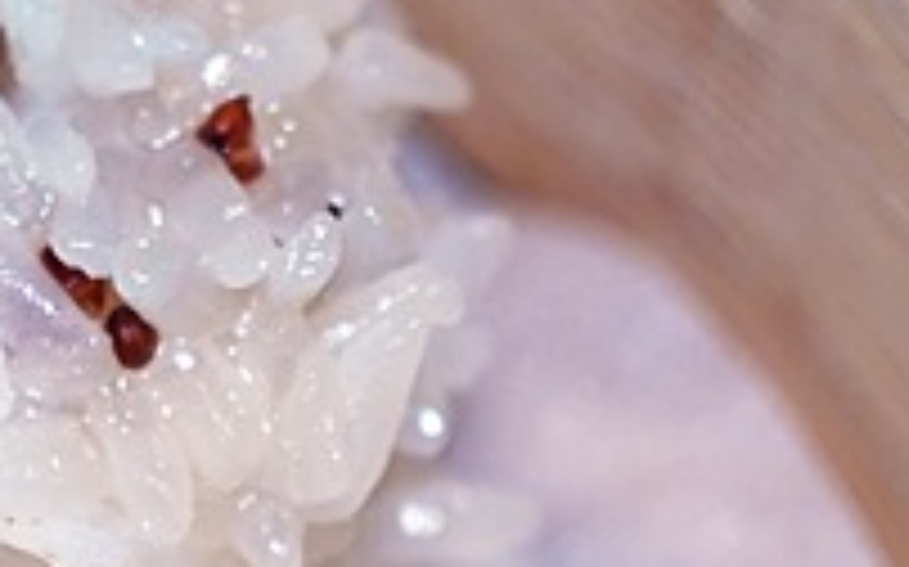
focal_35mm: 262
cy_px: 655
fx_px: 6487
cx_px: -783
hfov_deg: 7.7
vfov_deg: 5.0
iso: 200
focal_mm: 25
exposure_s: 1/125
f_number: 1.8
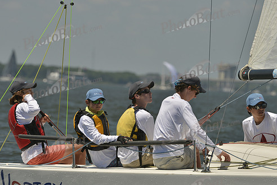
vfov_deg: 2.9
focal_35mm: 472
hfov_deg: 4.4
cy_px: 109
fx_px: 3631
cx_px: 132
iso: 280
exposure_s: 1/1250
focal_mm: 400
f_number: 11
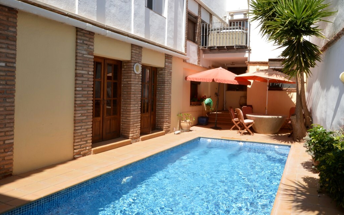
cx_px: 208
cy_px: 89
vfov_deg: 50.8
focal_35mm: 24
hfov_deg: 73.9
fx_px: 225
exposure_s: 1/50
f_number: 18
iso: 100
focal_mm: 10
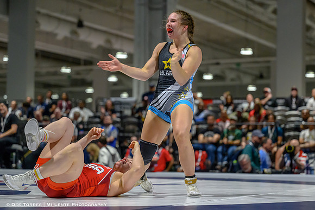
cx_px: 156
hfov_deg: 18.9
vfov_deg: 12.7
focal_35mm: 108
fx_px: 947
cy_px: 101
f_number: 2.8
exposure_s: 1/640
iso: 6400
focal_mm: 94
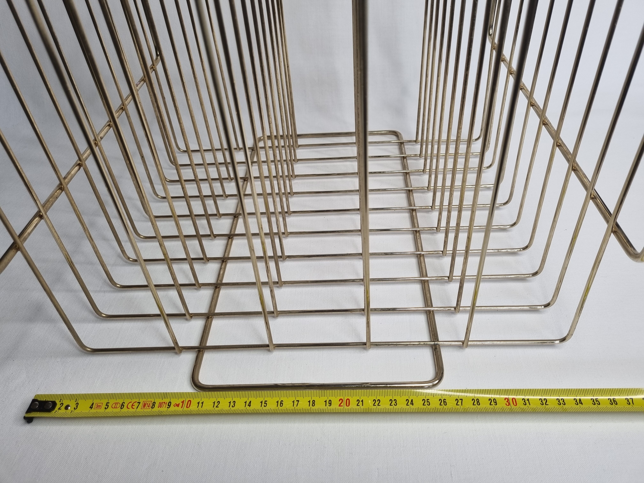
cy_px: 242
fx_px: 484
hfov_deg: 67.3
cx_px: 322
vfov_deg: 53.1
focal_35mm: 26
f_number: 1.8
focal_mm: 5.4
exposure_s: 1/152
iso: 50
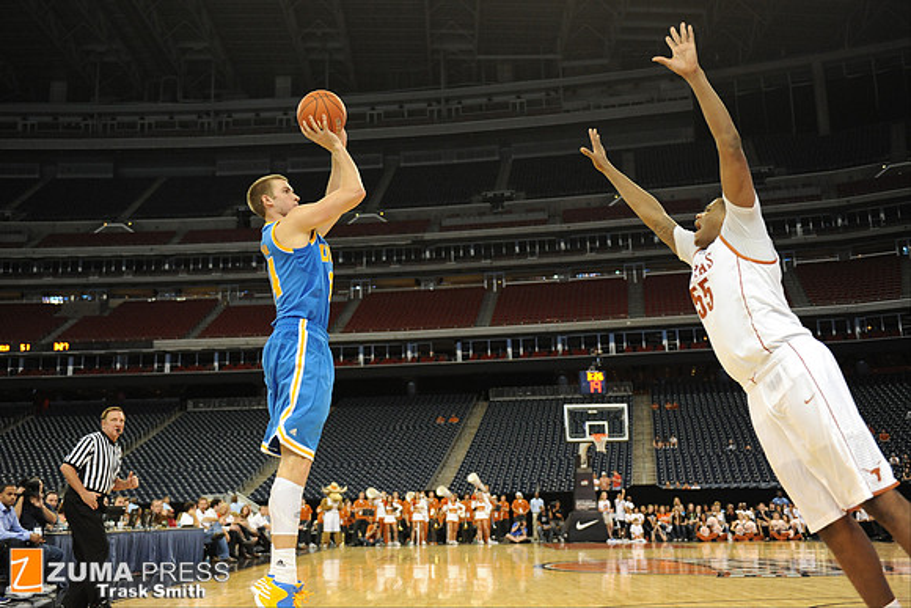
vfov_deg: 35.1
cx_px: 456
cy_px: 304
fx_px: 962
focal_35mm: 38
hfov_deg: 50.7
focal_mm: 38
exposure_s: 1/1000
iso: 2500
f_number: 2.8
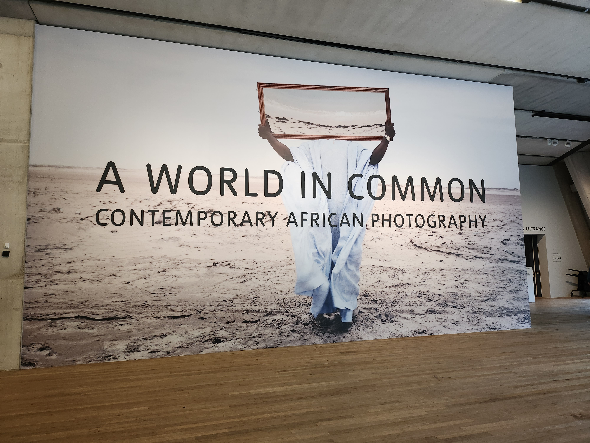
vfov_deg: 56.8
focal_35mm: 24
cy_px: 222
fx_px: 409
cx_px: 295
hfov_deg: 71.6
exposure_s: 1/100
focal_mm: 5
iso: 320
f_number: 1.8
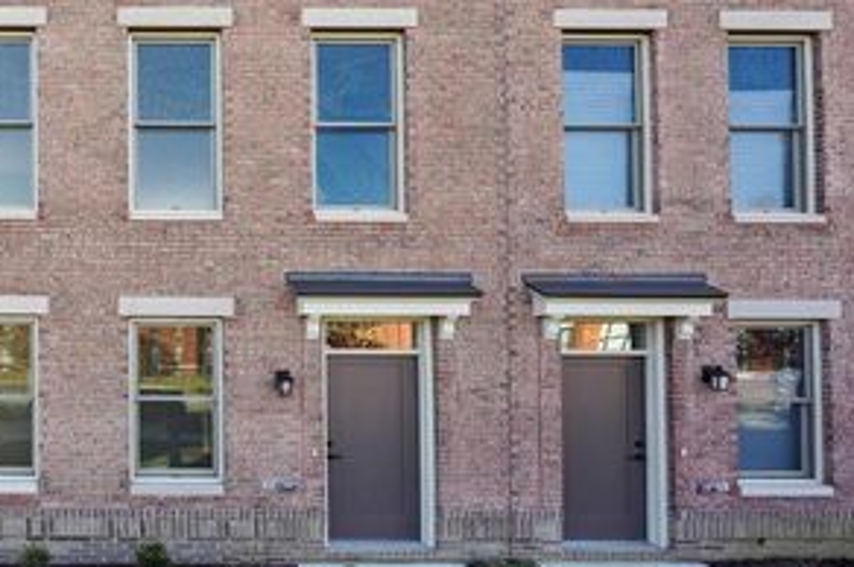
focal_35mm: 24
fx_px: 569
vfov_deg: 49.8
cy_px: 113
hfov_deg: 65.8
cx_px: 149
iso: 500
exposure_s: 1/500
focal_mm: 14
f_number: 5
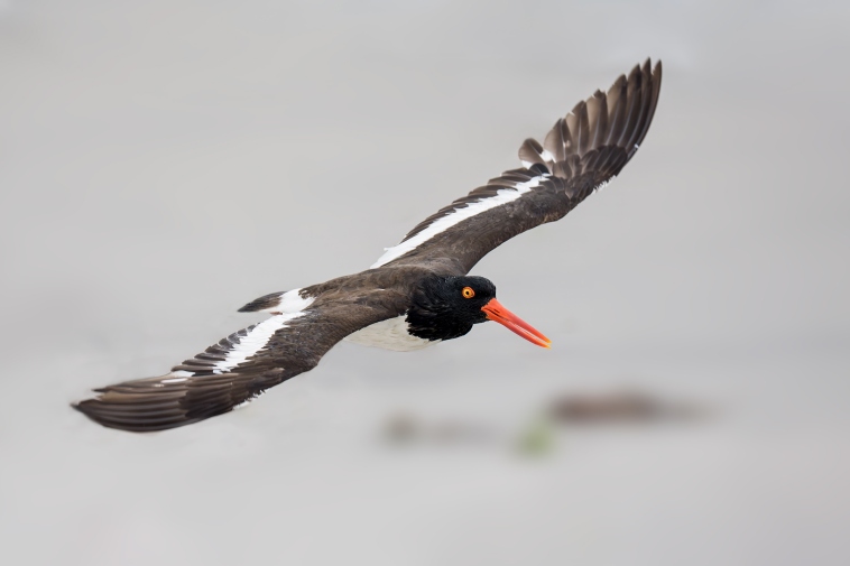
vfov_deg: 2.7
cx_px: 442
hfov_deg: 4.1
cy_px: 276
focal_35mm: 501
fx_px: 11826
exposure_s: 1/3200
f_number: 4.5
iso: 1600
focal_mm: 317
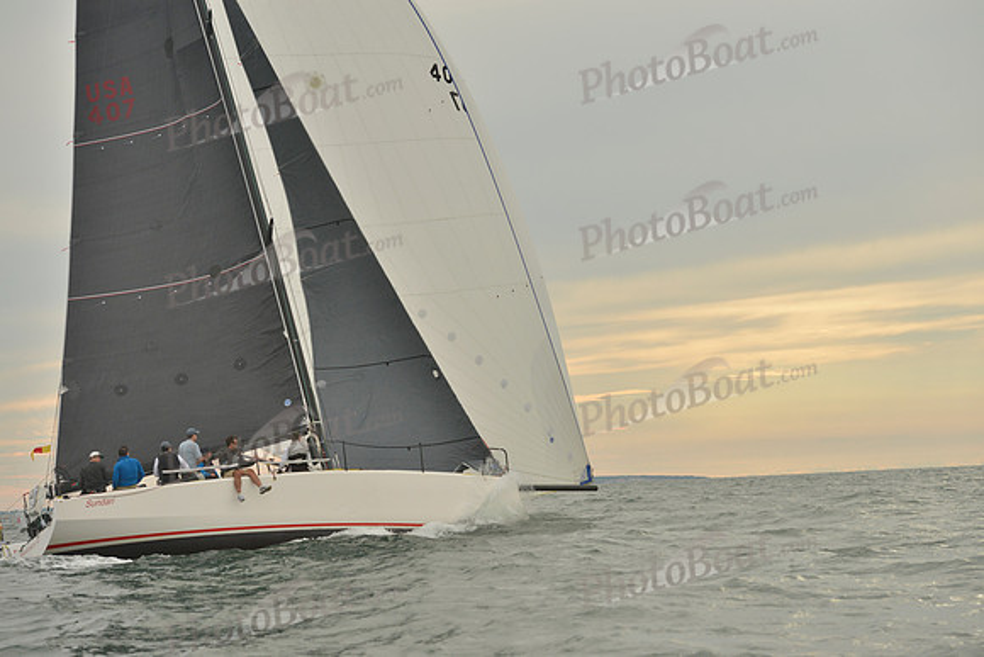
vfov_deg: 15.2
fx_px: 2460
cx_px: 492
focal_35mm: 90
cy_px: 328
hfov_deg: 22.6
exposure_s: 1/1250
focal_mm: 90
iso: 400
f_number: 5.6
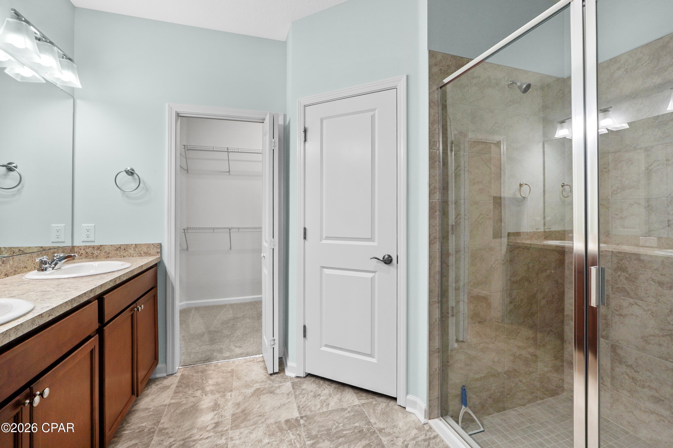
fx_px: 280
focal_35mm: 15
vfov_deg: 77.3
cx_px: 336
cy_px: 224
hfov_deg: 100.4
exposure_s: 1/20
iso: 100
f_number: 6.3
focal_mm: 10
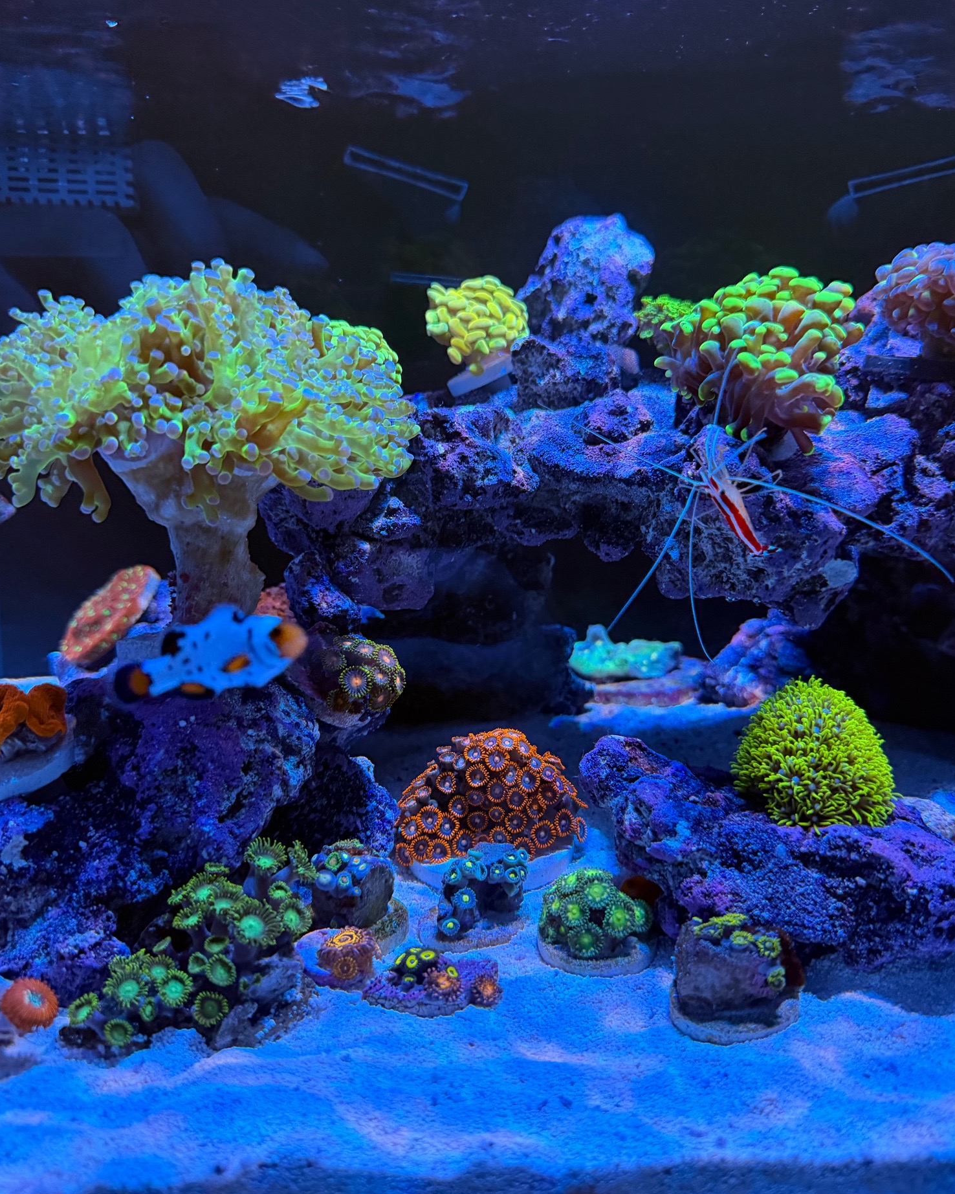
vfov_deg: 66.0
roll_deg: -0.8
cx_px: 486
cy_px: 590
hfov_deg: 54.9
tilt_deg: -10.8
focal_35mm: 26
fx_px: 919
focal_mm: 6.76
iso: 640
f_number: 1.78
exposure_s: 1/57
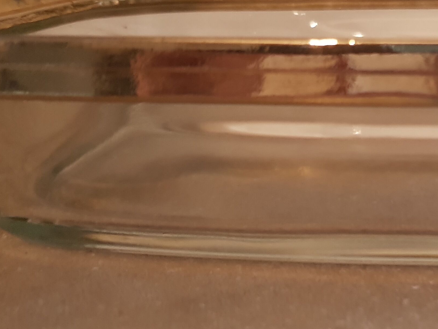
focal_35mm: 65
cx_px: 462
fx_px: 823
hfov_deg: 27.6
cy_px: 169
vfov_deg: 22.6
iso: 250
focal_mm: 4.2
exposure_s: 1/13
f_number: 1.7
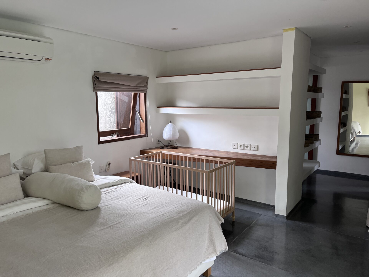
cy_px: 138
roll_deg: +0.8
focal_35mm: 26
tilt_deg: -8.3
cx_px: 184
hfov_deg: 67.3
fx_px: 277
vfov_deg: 53.1
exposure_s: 1/121
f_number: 1.6
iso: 100
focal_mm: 5.1
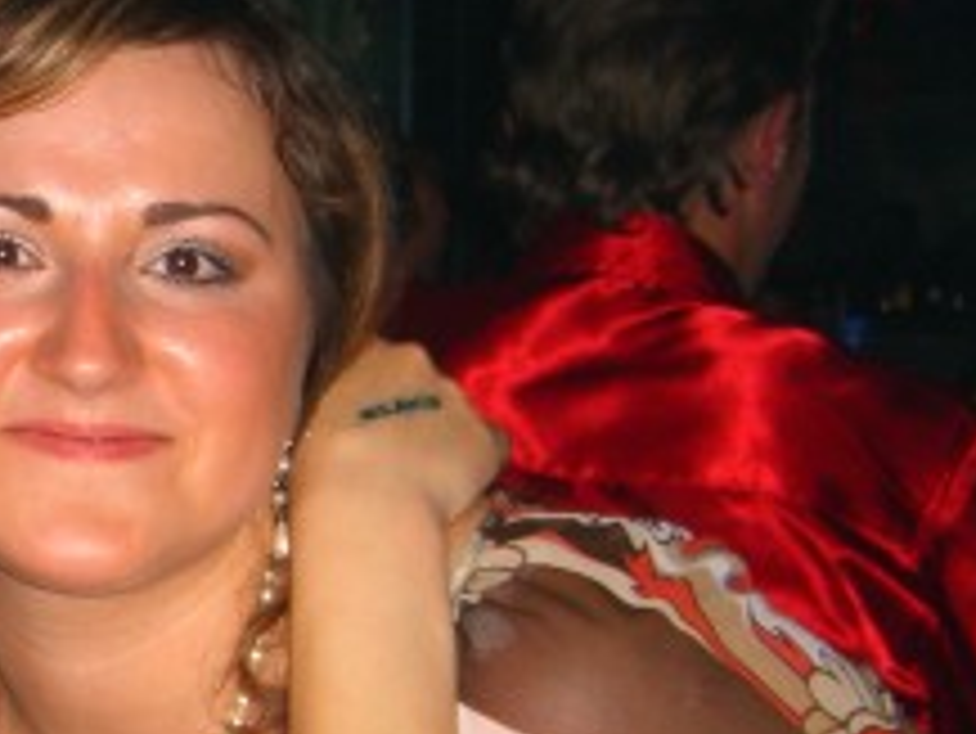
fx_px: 2962
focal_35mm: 105
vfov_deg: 14.1
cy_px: 549
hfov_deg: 18.0
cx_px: -108
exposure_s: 1/60
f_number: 2.8
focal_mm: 7.9
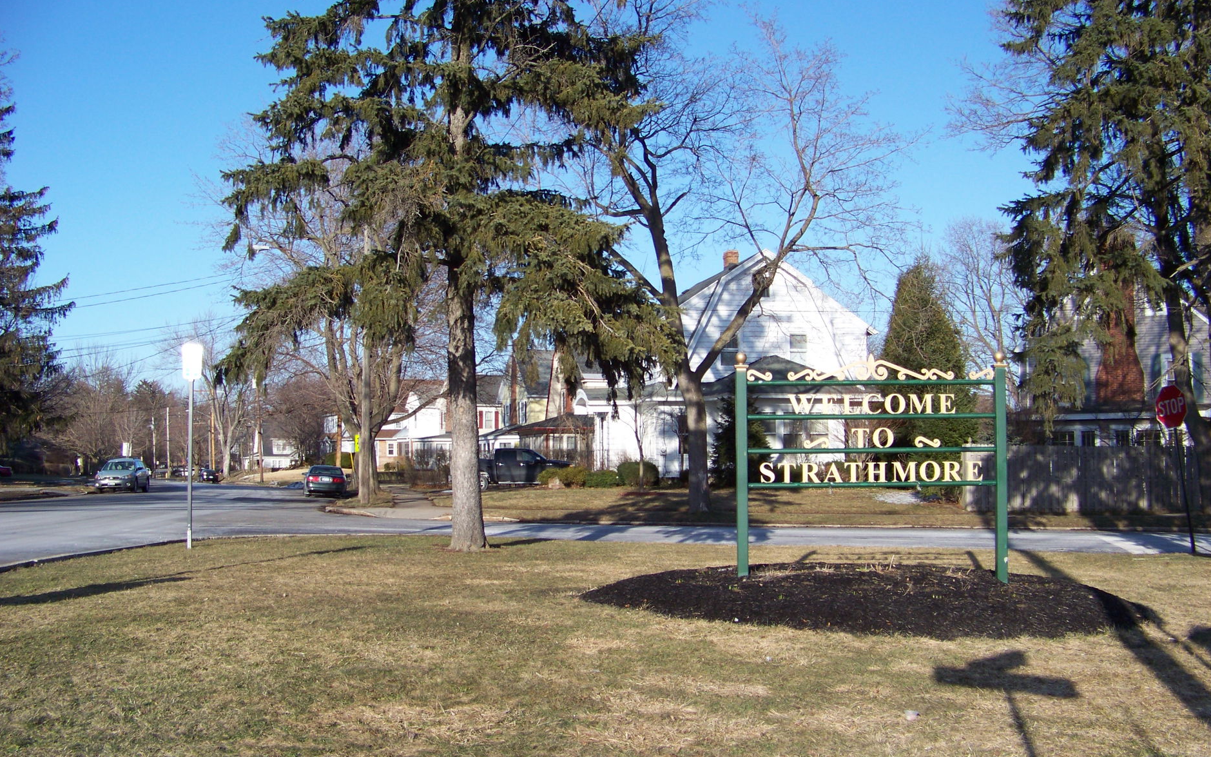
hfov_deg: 50.4
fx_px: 1287
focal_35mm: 39
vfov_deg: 32.8
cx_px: 594
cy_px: 378
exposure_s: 1/800
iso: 69
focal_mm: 5.85
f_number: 2.8
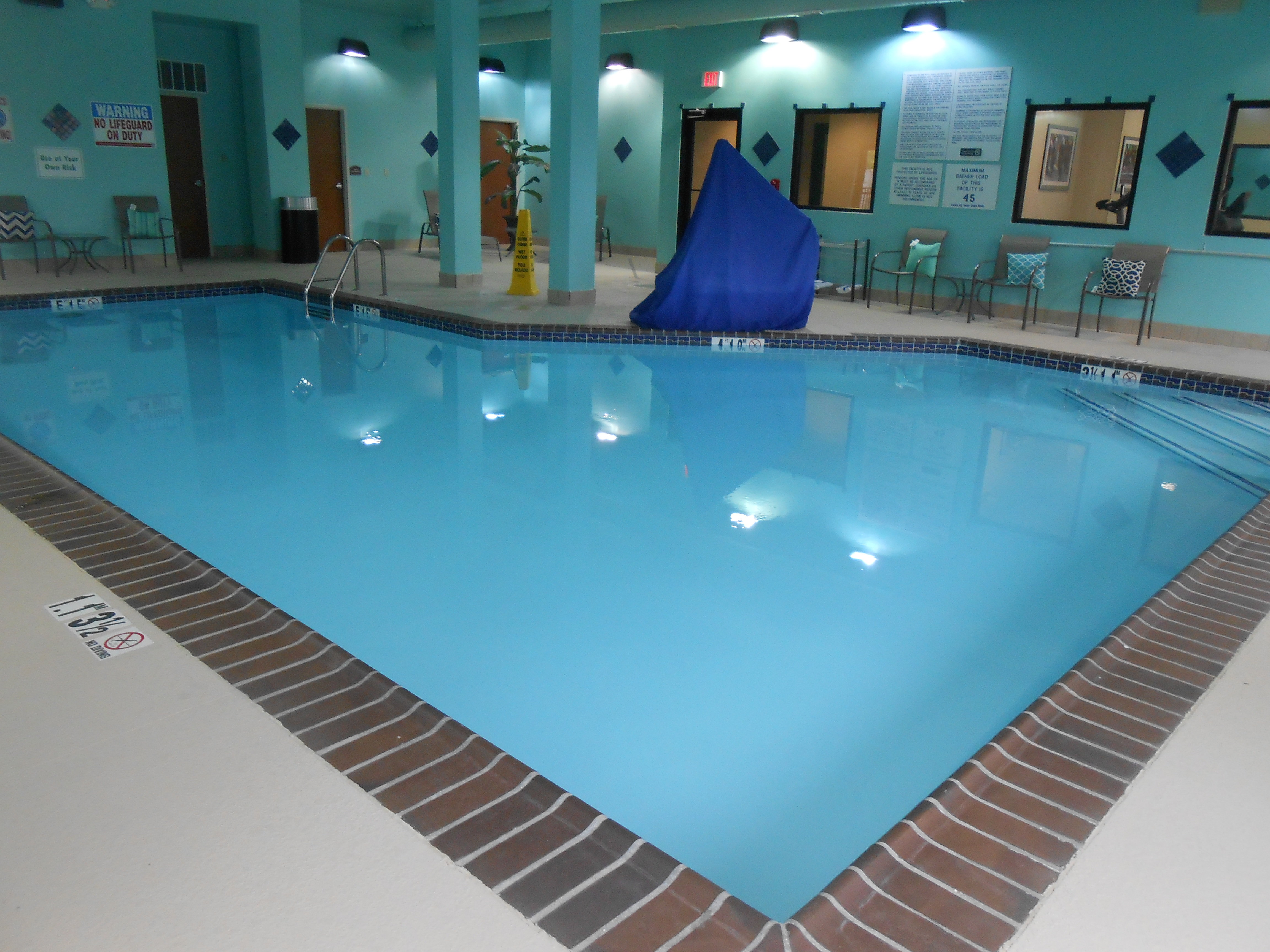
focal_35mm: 26
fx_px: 954
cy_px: 476
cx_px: 635
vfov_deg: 53.1
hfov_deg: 67.3
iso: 250
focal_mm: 4.6
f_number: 3.5
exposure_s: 1/30
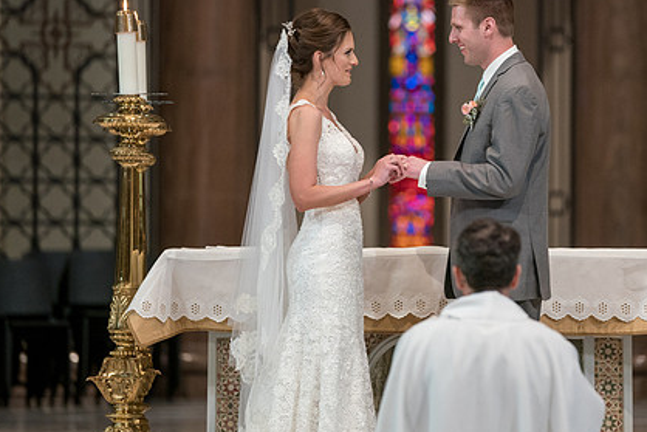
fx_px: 5195
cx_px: 419
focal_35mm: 289
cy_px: 165
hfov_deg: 7.1
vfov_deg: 4.8
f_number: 2.8
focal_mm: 200
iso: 2000
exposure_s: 1/200
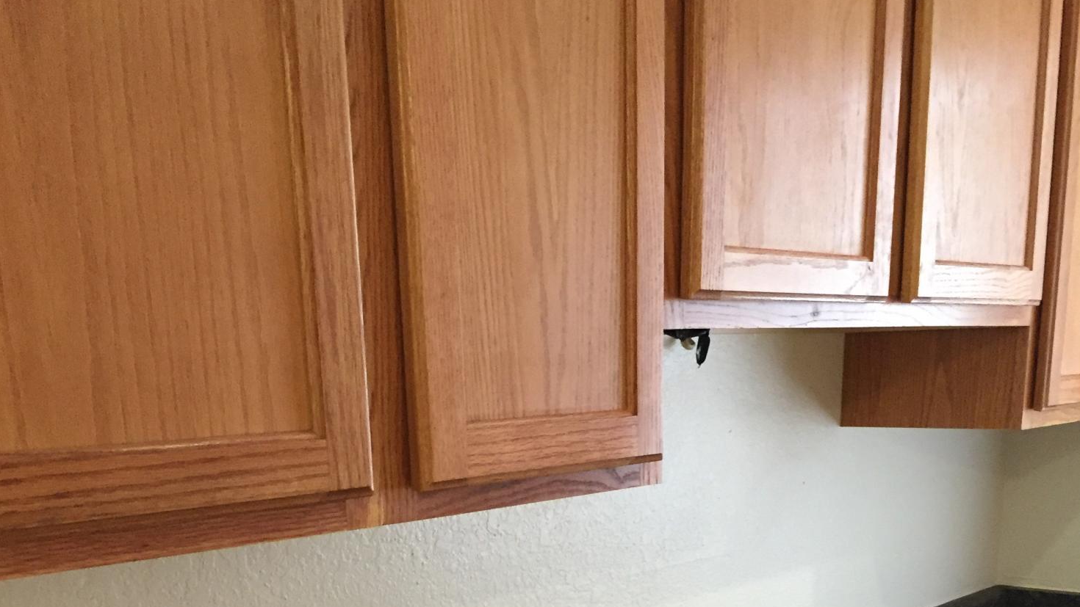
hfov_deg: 47.4
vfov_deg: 25.4
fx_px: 1231
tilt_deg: -14.8
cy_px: 694
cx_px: 536
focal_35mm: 43
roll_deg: +0.7
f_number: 2.2
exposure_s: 1/30
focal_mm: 4.15
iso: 200
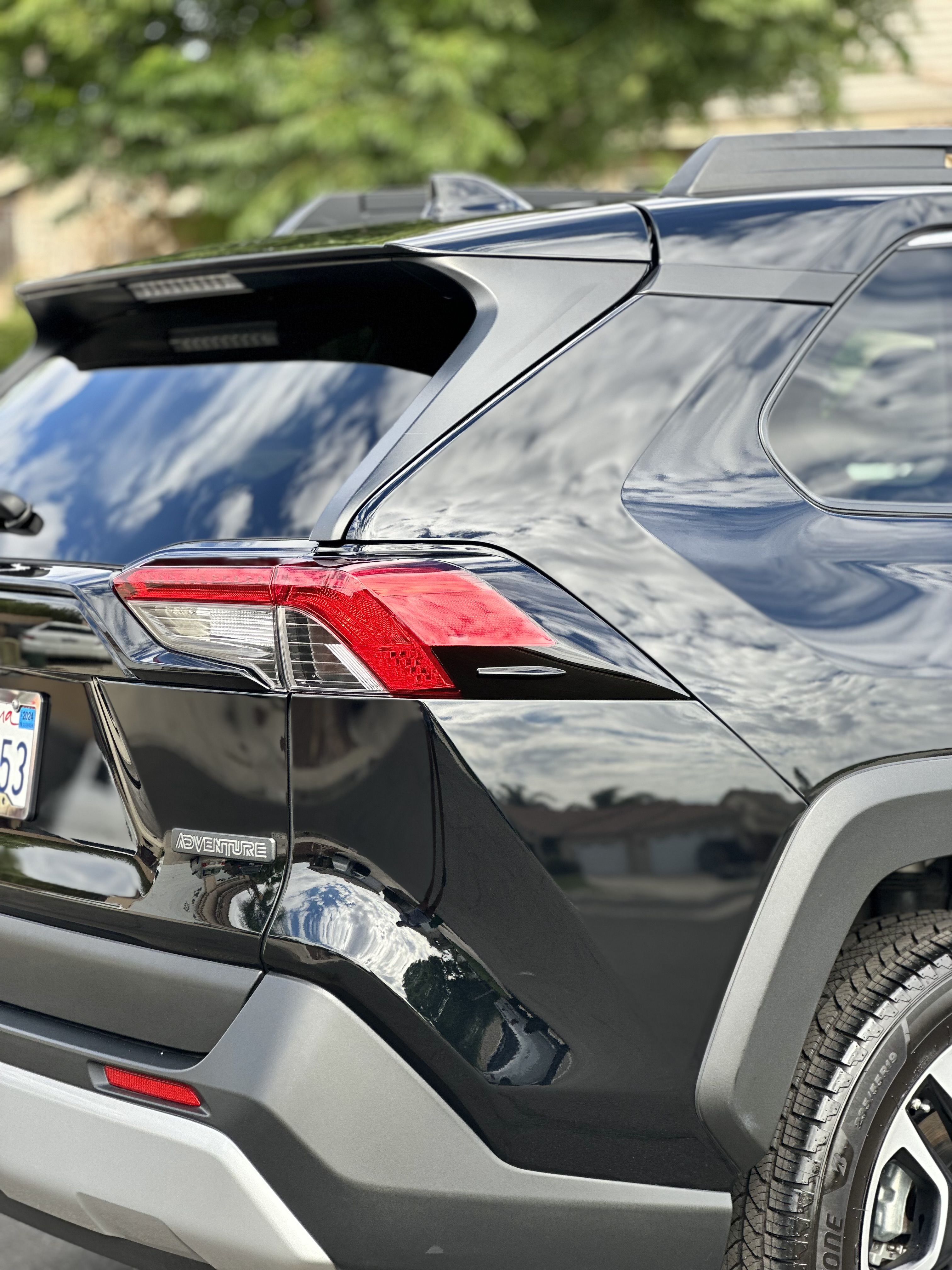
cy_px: 635
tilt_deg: -3.8
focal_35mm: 77
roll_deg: +0.6
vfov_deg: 25.3
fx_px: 2824
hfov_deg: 19.1
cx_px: 476
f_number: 2.8
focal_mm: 9
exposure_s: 1/121
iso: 32
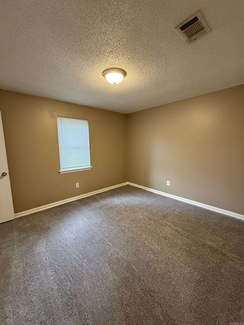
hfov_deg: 85.7
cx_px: 122
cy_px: 162
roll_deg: +1.0
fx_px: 132
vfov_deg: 102.1
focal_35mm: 14
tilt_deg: -5.5
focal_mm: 2.22
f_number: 2.2
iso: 400
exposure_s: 1/60
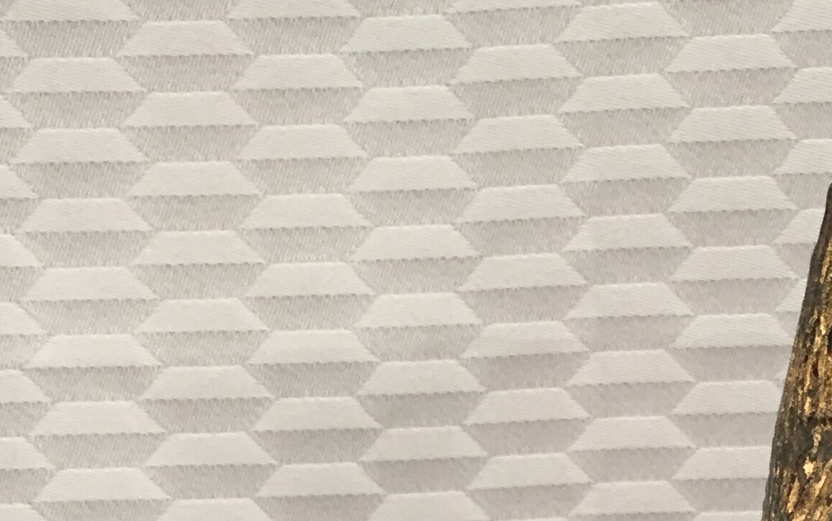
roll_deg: +1.6
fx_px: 1973
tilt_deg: -10.5
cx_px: 772
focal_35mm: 87
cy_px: 930
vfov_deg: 13.5
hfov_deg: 23.1
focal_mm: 4.15
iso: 125
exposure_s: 1/33
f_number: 2.2
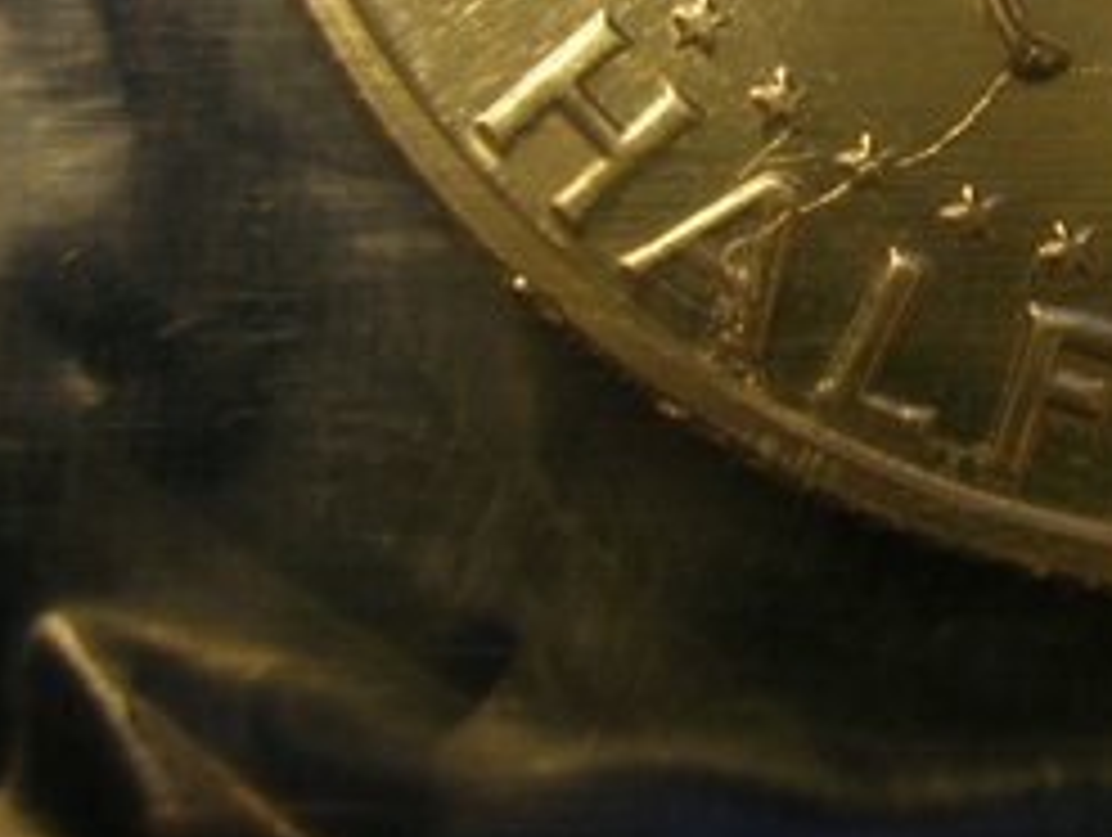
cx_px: 1031
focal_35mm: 119
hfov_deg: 16.3
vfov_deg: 12.2
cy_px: -148
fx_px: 3828
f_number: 3.2
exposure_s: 1/31.1
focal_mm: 7.7
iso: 50
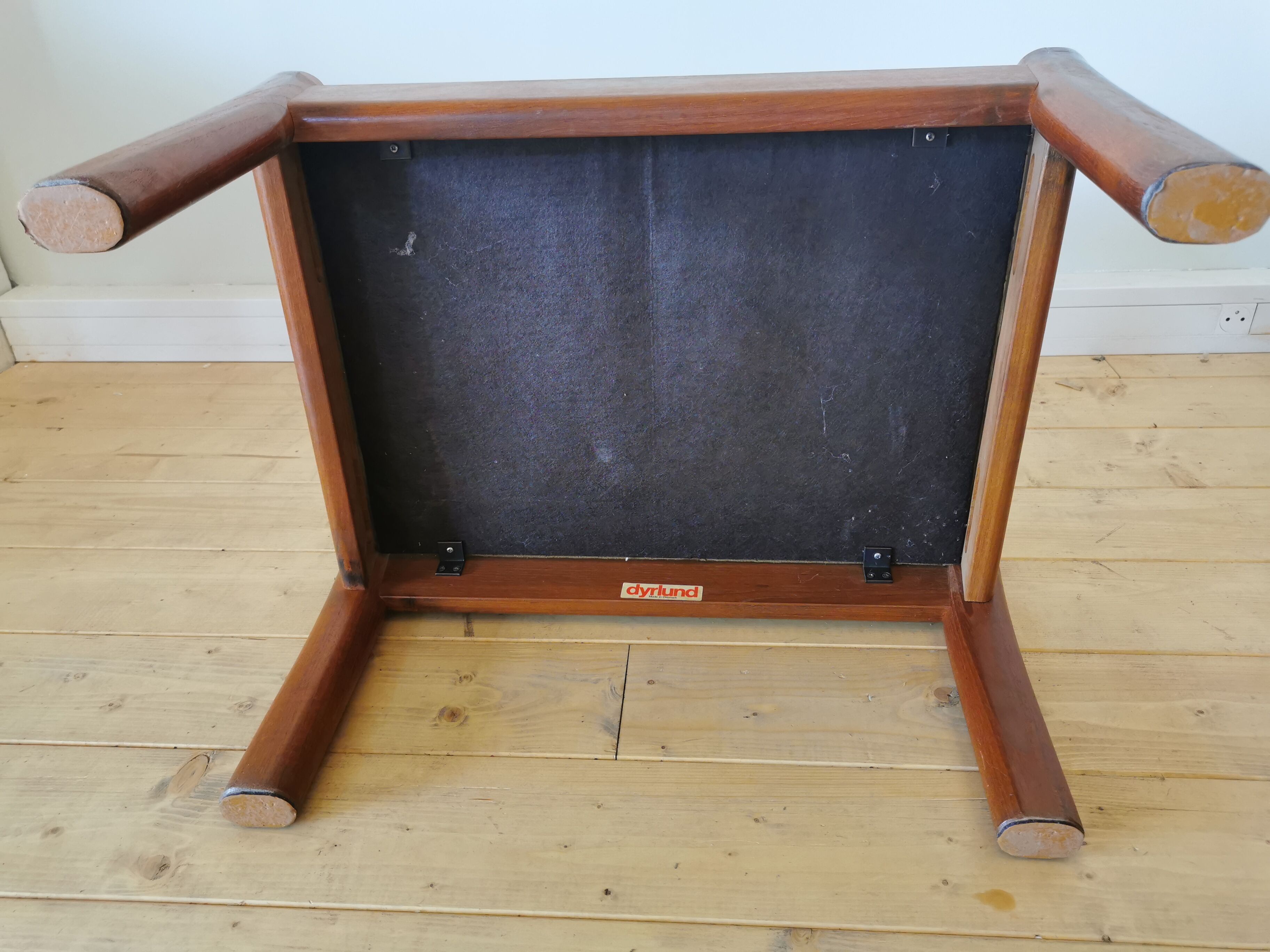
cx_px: 635
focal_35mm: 27
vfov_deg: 51.4
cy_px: 476
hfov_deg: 65.3
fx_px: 991
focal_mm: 5.58
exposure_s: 1/100
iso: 200
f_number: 1.8
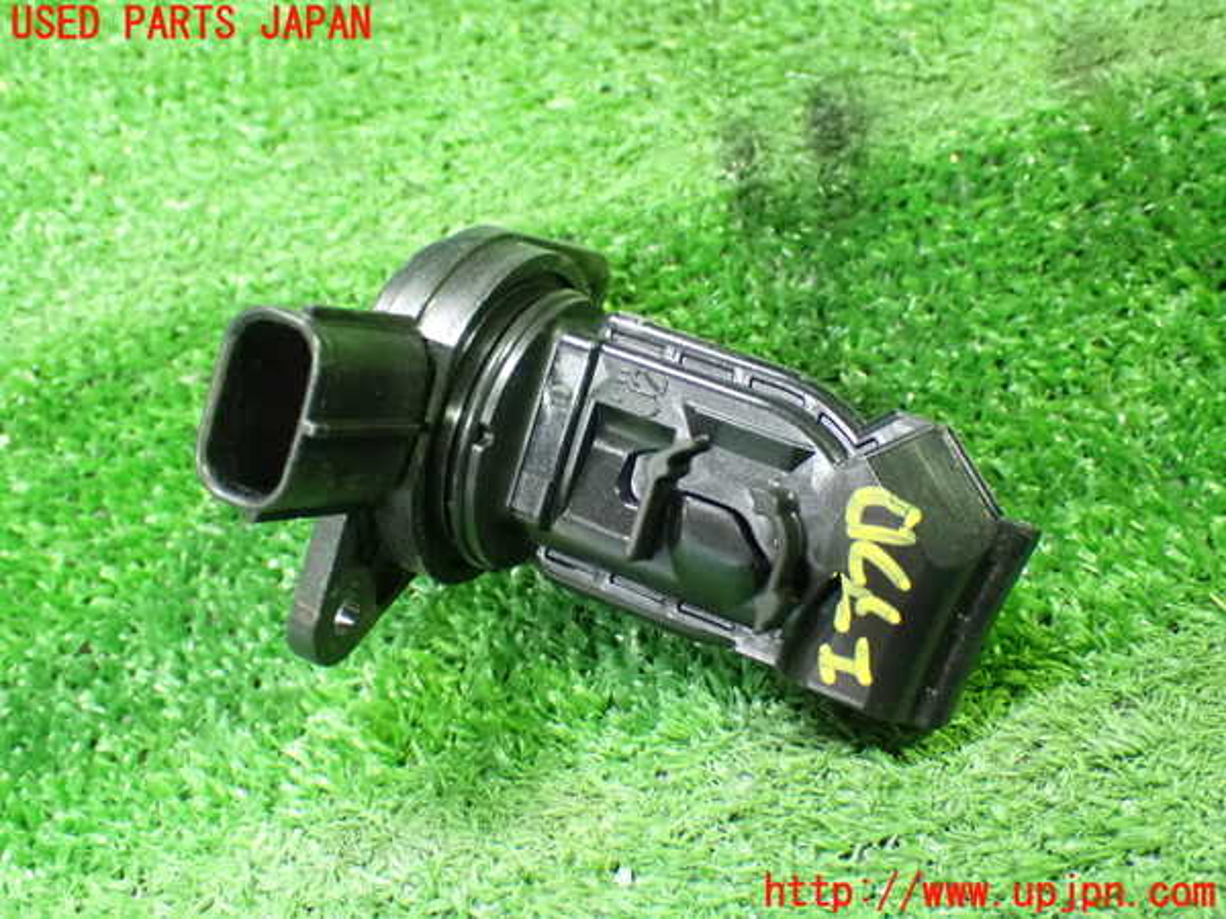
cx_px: 613
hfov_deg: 42.9
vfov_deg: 32.9
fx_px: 1558
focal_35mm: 44
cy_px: 460
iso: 1600
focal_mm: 7.84
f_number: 2.9
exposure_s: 1/40
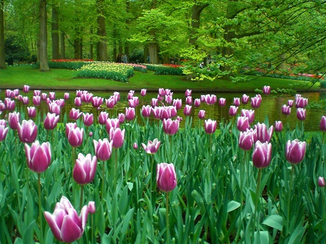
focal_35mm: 38
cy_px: 122
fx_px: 358
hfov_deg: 49.0
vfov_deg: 37.7
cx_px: 163
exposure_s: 1/60
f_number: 3.1
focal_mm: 6.3
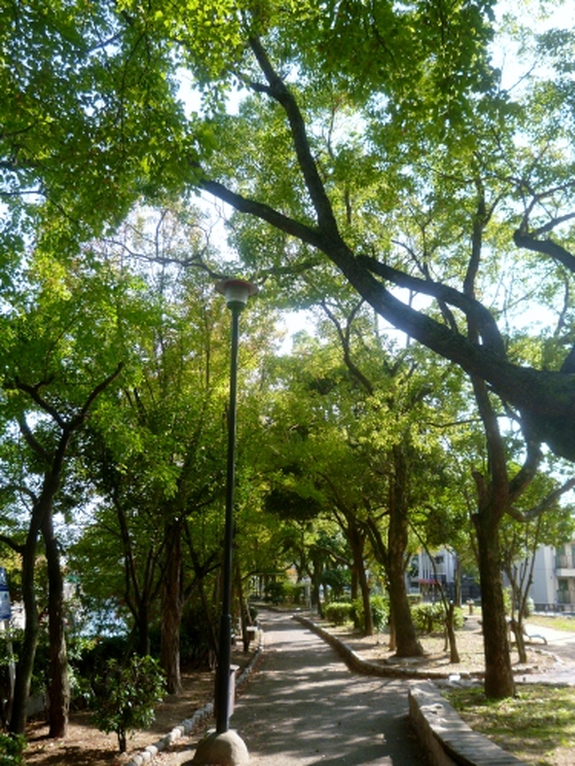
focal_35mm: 29
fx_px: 642
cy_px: 383
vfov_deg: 61.7
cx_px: 288
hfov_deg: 48.2
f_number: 2.7
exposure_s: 1/320
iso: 100
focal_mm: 5.2
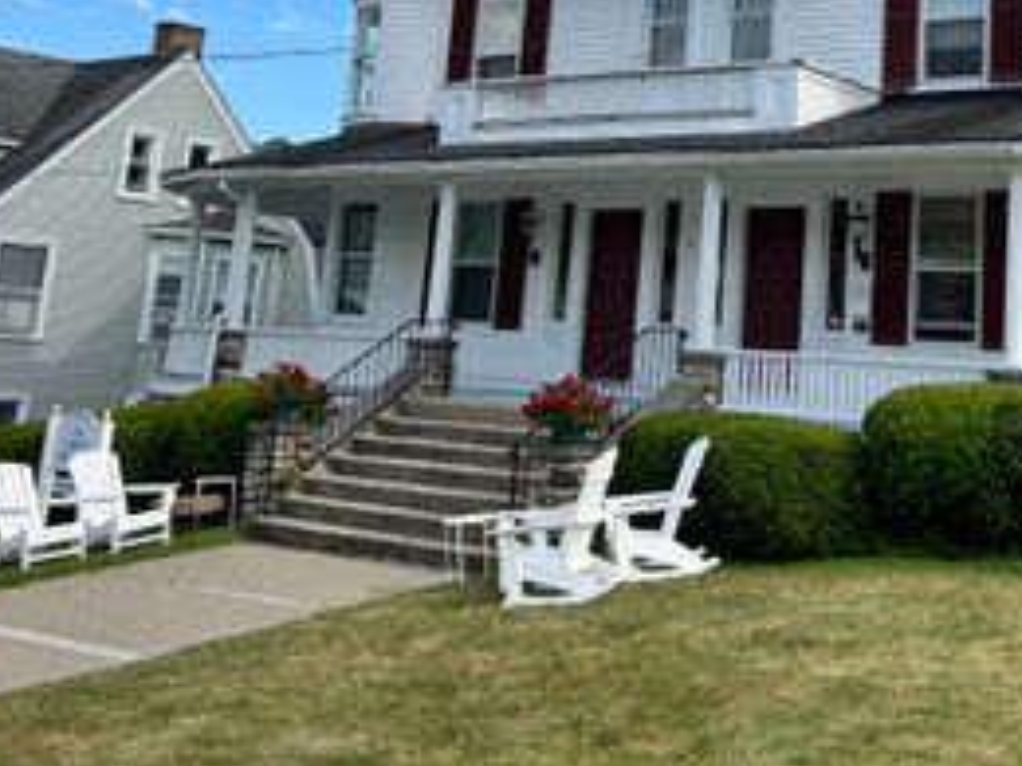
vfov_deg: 27.8
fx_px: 1476
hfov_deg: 37.0
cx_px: 806
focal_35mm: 50
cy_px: 41
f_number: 1.5
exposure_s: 1/2513
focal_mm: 5.7
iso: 50
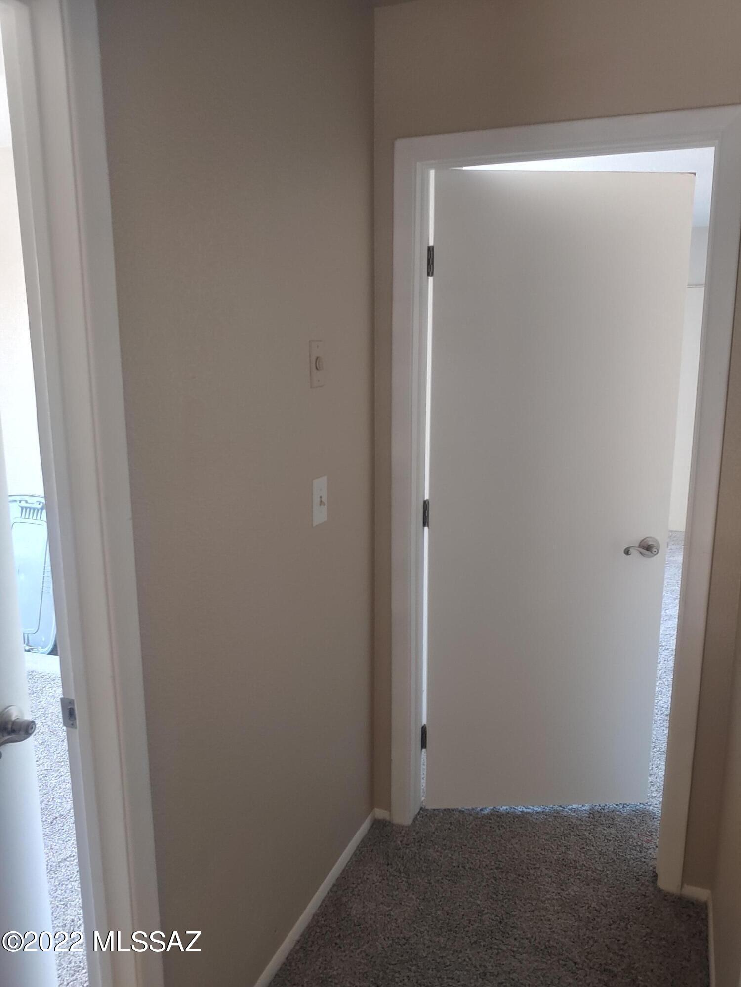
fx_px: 714
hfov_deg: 54.9
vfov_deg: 69.4
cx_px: 370
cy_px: 494
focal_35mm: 25
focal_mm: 4.23
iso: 200
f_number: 1.5
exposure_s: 1/40
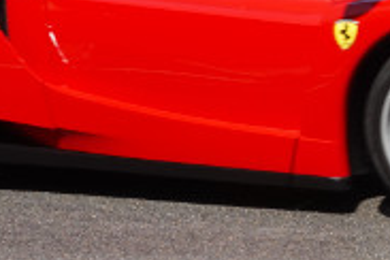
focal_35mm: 105
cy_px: -95
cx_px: 454
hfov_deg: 18.5
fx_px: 1137
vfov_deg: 12.6
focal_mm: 16
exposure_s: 1/400
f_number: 8
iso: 100
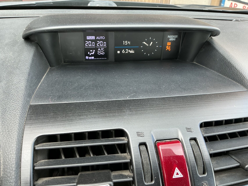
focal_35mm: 29
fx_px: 208
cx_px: 124
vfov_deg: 48.2
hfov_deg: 61.7
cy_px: 93
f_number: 1.8
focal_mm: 3
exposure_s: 1/60
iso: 40
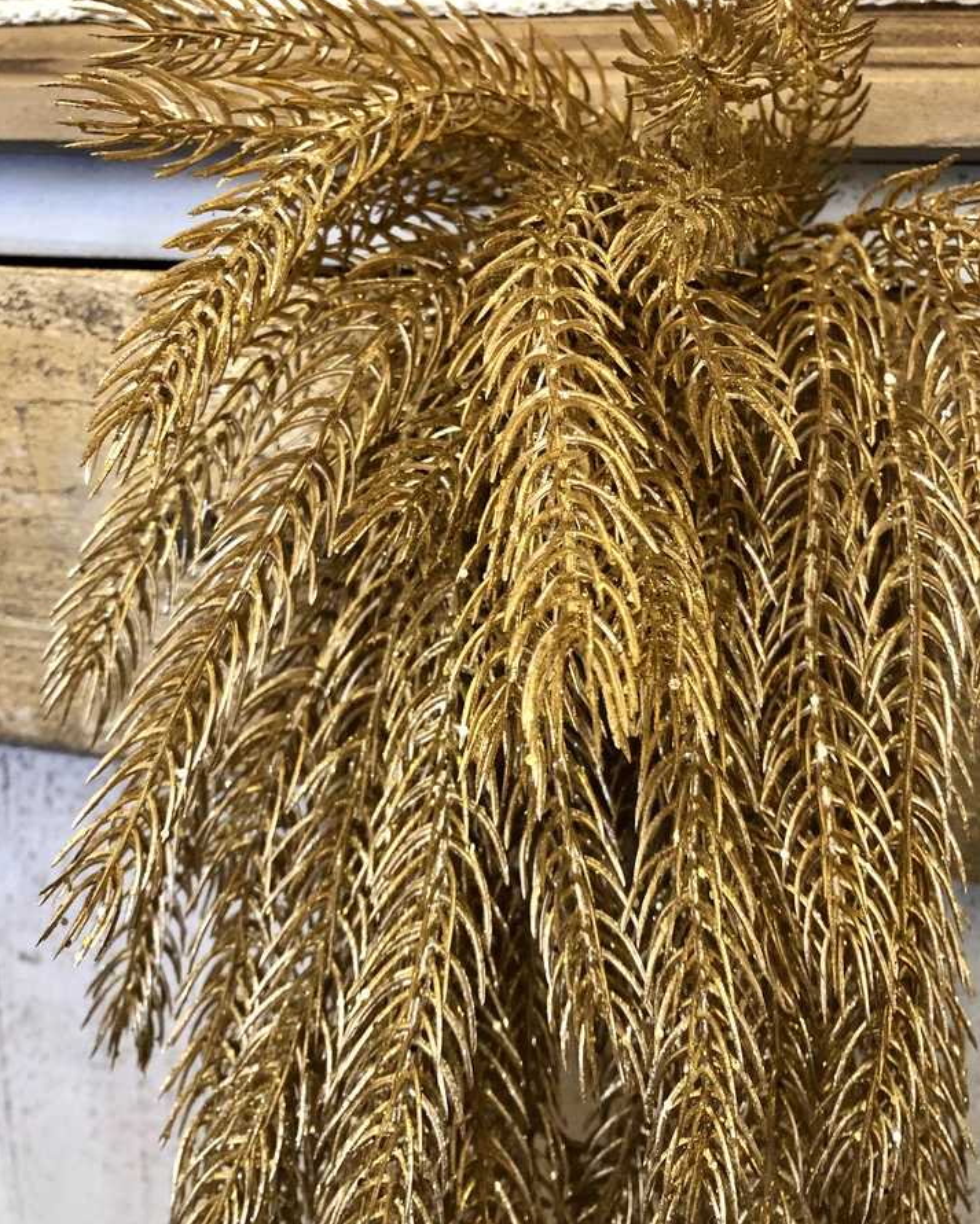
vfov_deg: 58.7
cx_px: 477
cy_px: 578
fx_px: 1087
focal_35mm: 30
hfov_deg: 48.5
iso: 100
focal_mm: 4
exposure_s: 1/14
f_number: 1.8
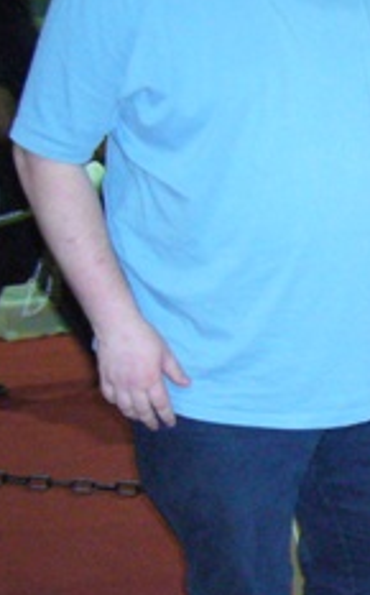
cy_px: 240
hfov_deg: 12.3
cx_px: 500
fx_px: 1651
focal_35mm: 102
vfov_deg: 20.4
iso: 400
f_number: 2.8
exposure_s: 1/30
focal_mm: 5.8
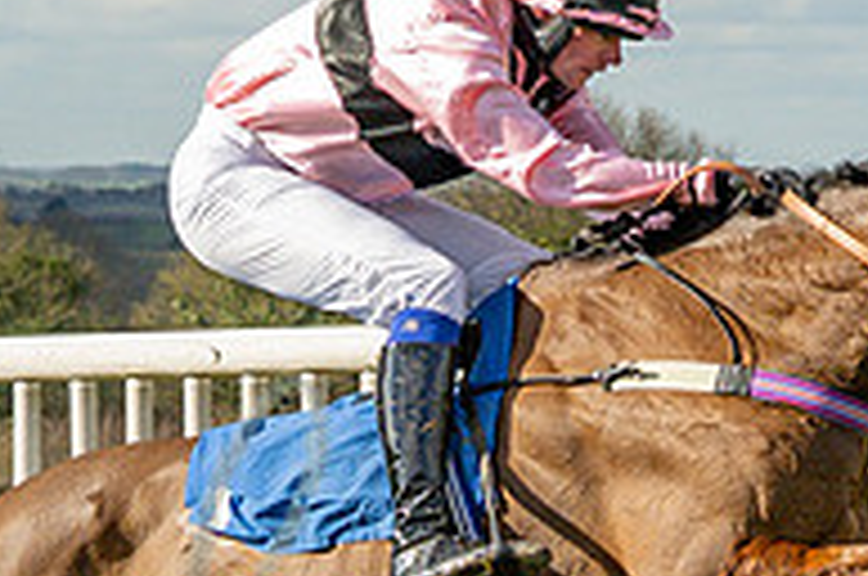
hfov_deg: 5.0
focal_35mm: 414
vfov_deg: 3.3
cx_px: 369
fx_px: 9965
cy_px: 872
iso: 200
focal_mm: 42
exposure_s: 1/1600
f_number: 4
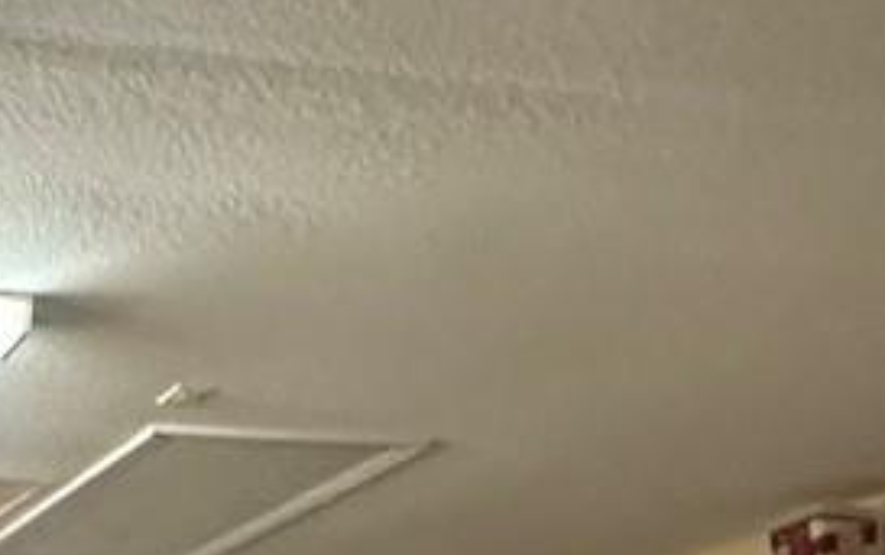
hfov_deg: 22.4
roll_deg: +0.9
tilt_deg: -0.2
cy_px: 980
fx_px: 2100
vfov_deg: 13.6
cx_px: -104
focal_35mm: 87
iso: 800
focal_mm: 2.22
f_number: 2.2
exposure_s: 1/60
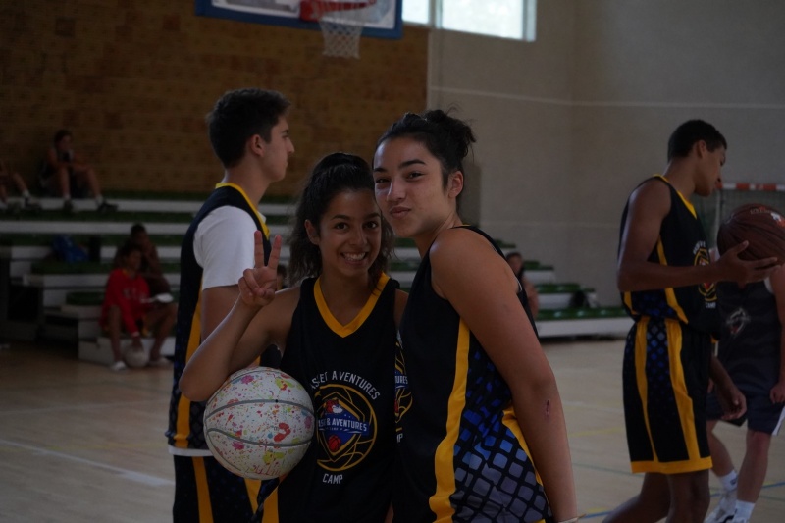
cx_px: 392
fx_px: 1526
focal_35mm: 70
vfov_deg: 19.4
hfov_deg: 28.8
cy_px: 262
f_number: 5.6
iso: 8000
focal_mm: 70
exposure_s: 1/1600
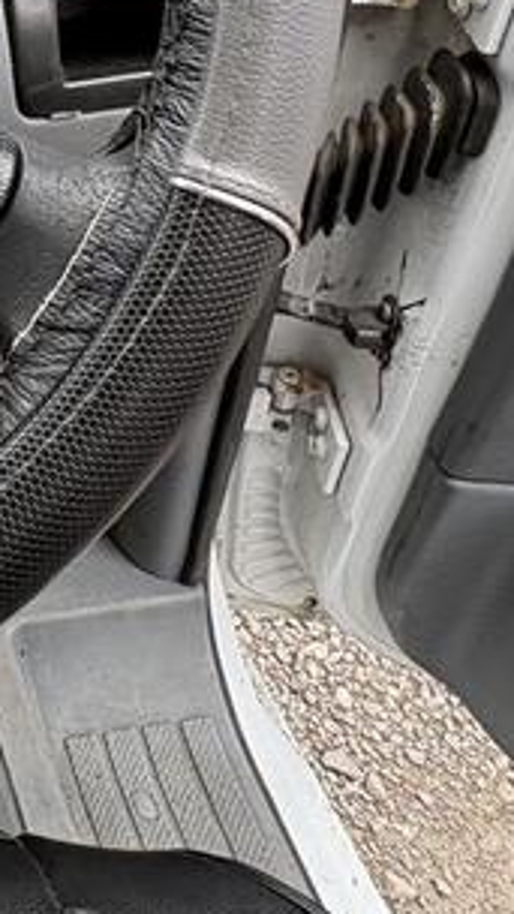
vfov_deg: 41.2
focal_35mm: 45
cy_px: 57
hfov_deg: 21.0
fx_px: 1090
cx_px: -322
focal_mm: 2.22
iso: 64
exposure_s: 1/272
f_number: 2.2
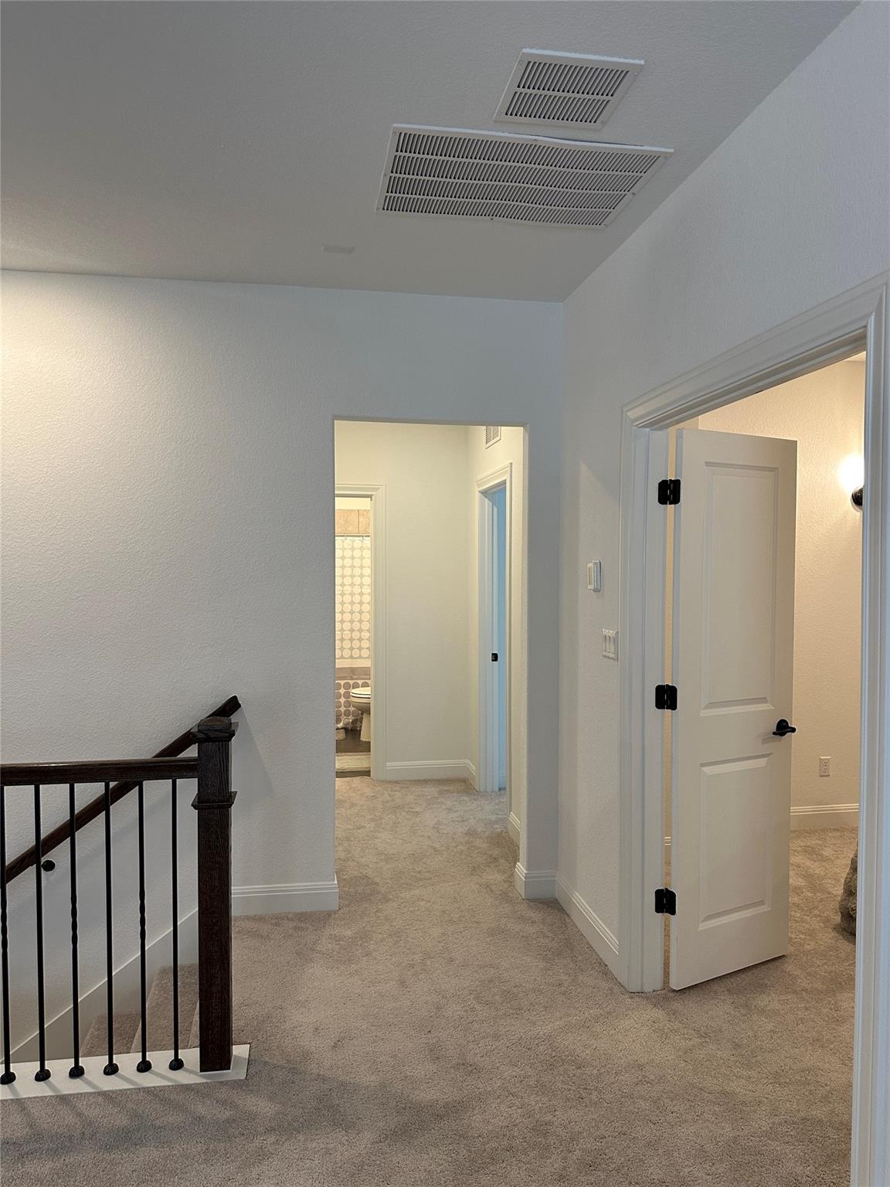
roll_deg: +0.1
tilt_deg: -1.0
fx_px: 823
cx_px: 445
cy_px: 594
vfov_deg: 71.6
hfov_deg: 56.8
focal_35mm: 24
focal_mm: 6.86
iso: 200
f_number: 1.78
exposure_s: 1/120
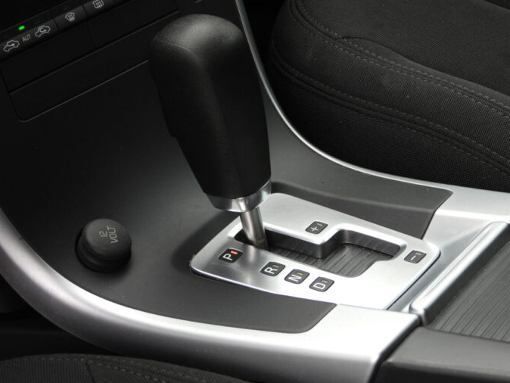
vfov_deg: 11.2
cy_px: 186
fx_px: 1945
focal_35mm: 132
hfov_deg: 14.9
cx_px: 266
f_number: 4
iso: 110
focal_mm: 22.5
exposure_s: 1/60
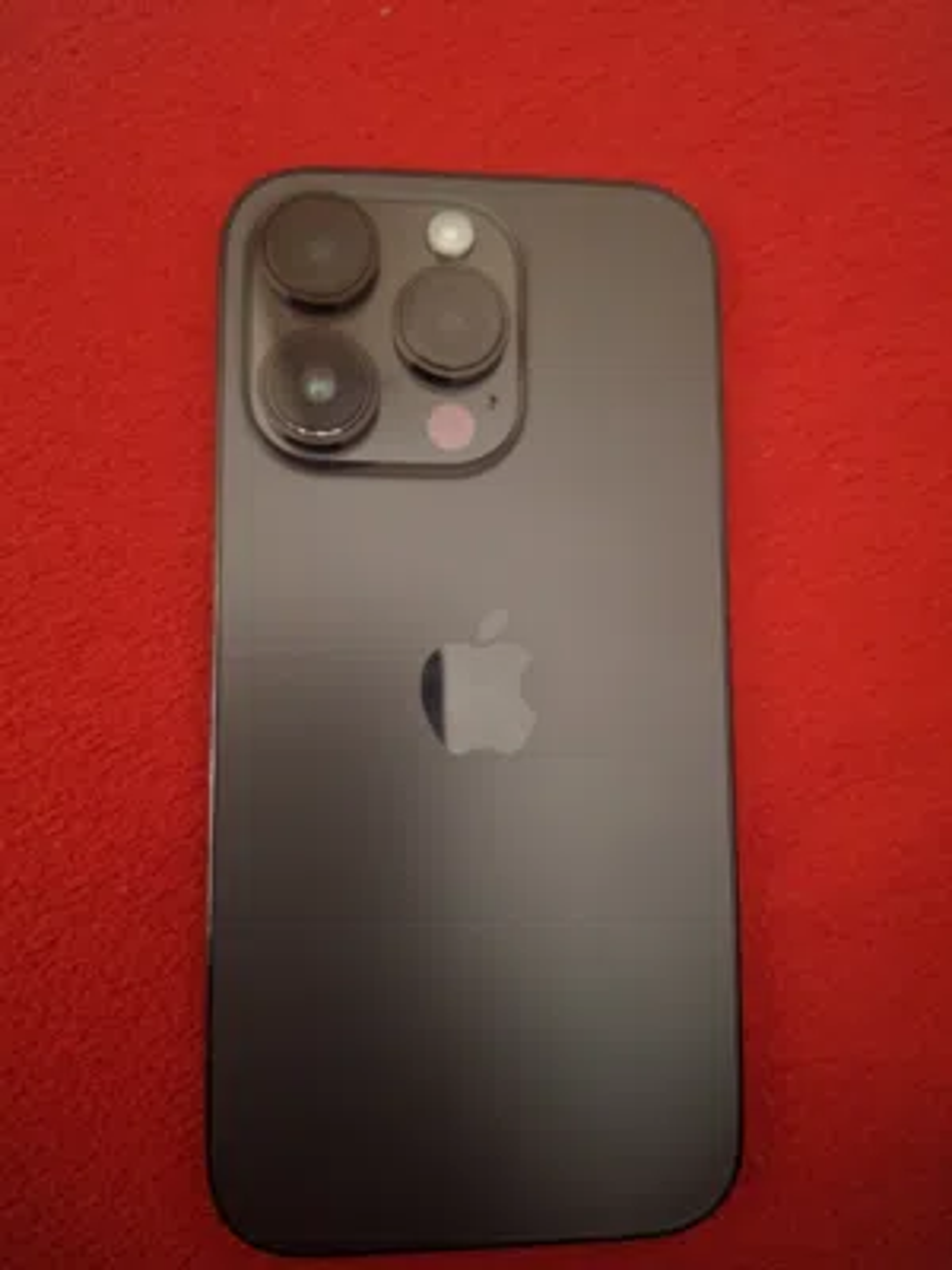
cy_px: 635
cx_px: 476
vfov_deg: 73.9
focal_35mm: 23
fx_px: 843
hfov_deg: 58.9
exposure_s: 1/24
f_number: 1.8
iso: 800
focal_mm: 5.54
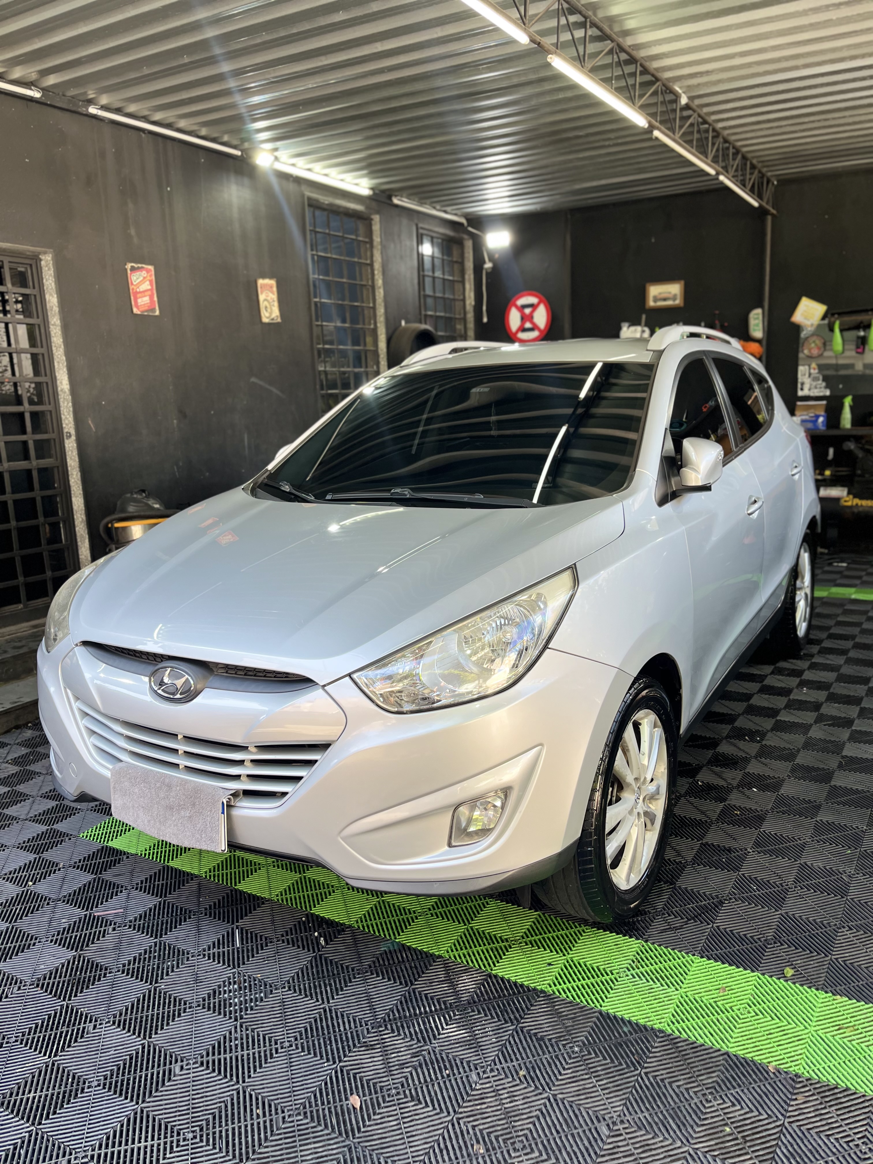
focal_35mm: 26
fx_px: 874
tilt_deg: -11.1
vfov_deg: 67.3
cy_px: 582
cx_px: 436
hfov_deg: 53.1
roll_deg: +2.7
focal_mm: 5.1
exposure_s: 1/120
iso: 50
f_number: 1.6
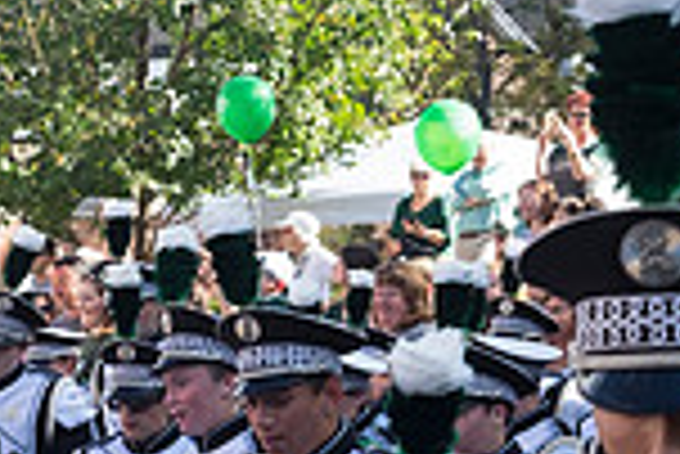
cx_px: -504
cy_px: 694
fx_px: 2968
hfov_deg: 12.1
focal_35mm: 157
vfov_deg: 8.6
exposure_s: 1/200
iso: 400
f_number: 7.1
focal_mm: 27
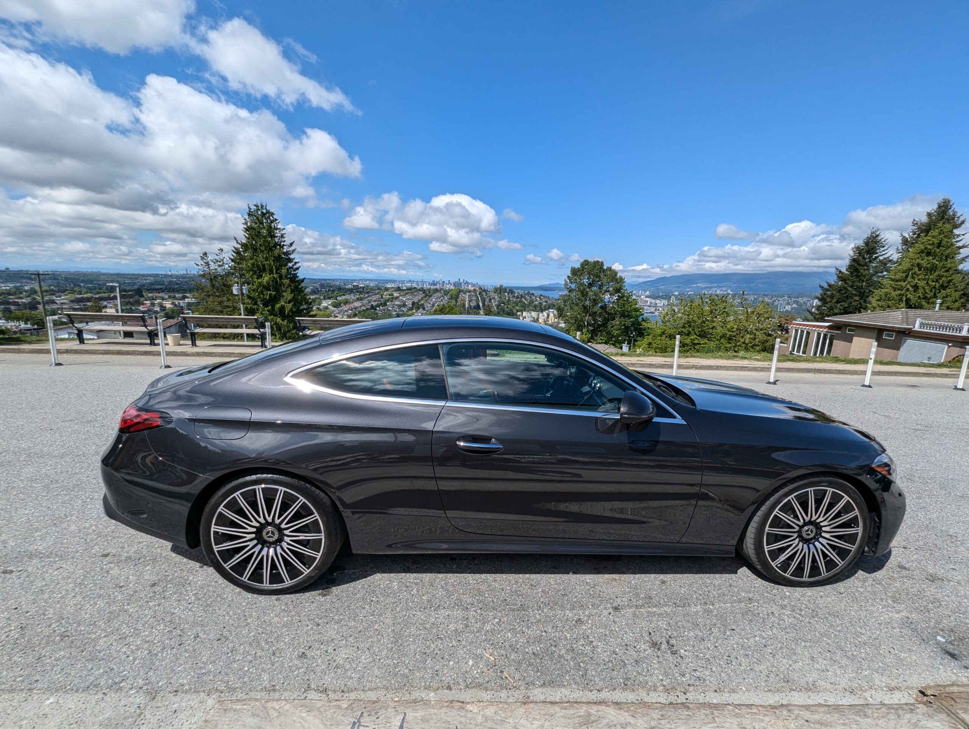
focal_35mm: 13
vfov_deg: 90.1
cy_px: 364
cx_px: 484
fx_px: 364
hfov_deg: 106.1
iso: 44
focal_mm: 1.95
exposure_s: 1/2660
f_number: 2.2
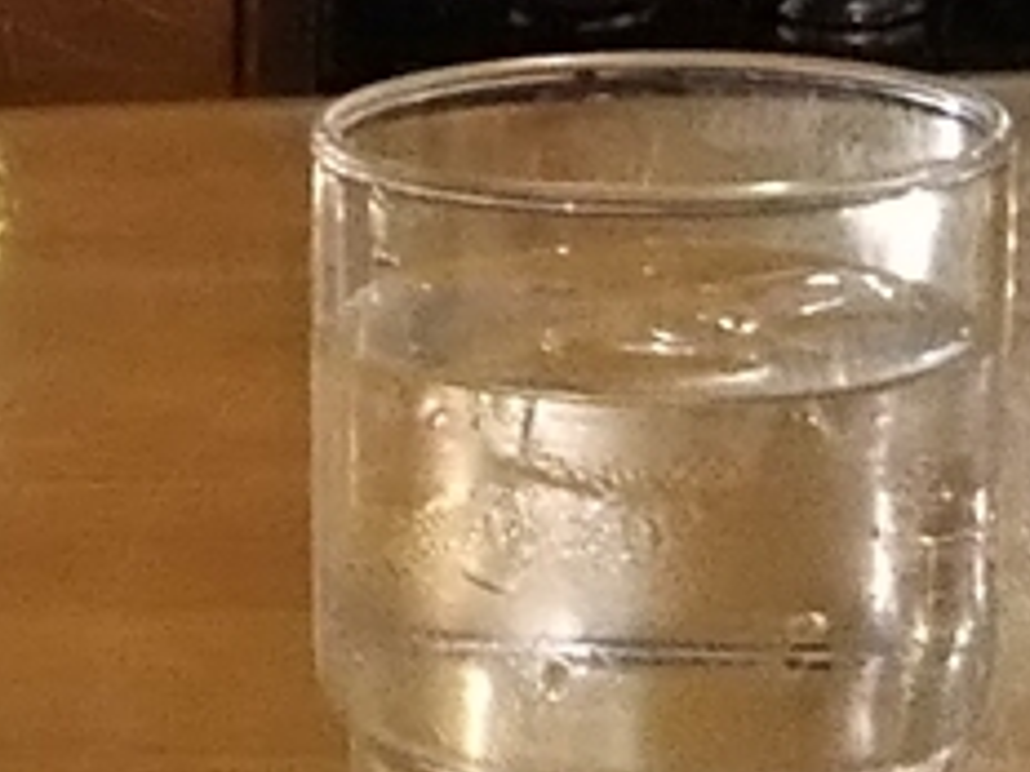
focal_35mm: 155
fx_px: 4612
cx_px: -604
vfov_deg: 9.6
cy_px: 430
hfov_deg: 12.0
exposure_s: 1/30
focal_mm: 4
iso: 320
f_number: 2.2
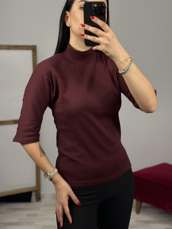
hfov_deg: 30.3
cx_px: 86
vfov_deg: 39.7
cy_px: 114
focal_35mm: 48
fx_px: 318
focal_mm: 6.86
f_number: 1.78
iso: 160
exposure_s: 1/100
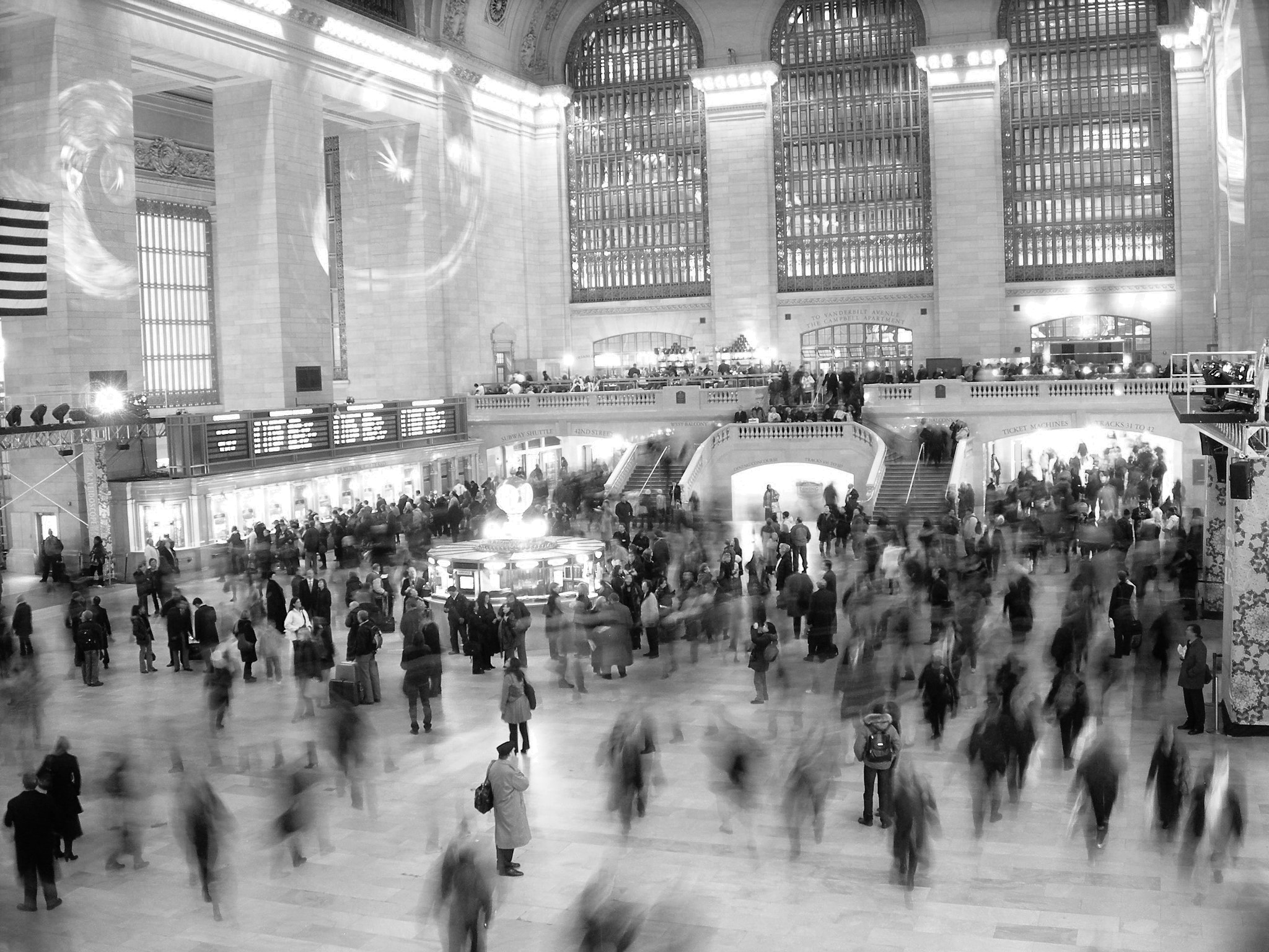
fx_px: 1320
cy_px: 476
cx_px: 634
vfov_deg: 39.7
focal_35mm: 36
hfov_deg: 51.4
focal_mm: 7.5
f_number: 2.7
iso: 200
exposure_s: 1.28
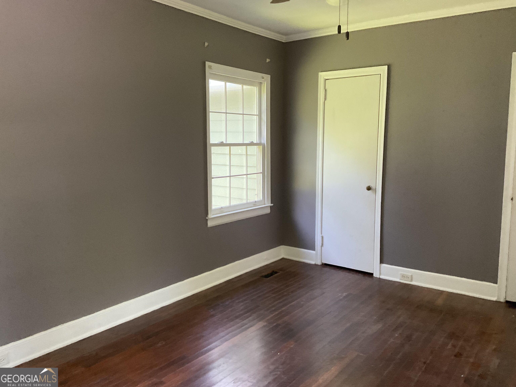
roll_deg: -0.7
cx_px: 258
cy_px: 194
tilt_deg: -3.3
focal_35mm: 29
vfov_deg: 48.2
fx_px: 432
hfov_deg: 61.7
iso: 200
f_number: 1.8
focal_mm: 3
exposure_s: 1/60
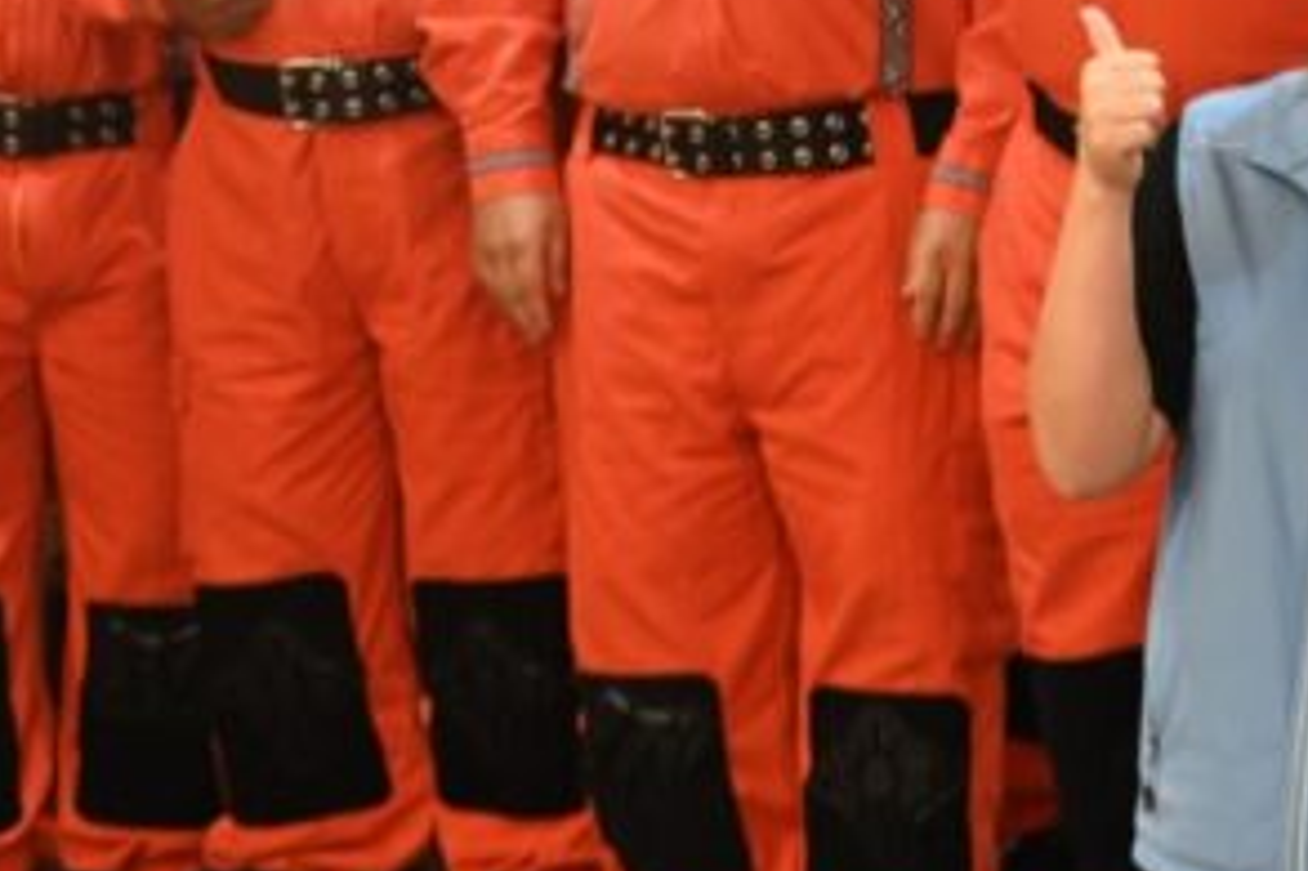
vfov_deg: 7.9
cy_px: 47
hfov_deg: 11.7
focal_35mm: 172
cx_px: 1558
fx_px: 6246
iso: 4000
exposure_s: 1/60
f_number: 6
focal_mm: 63
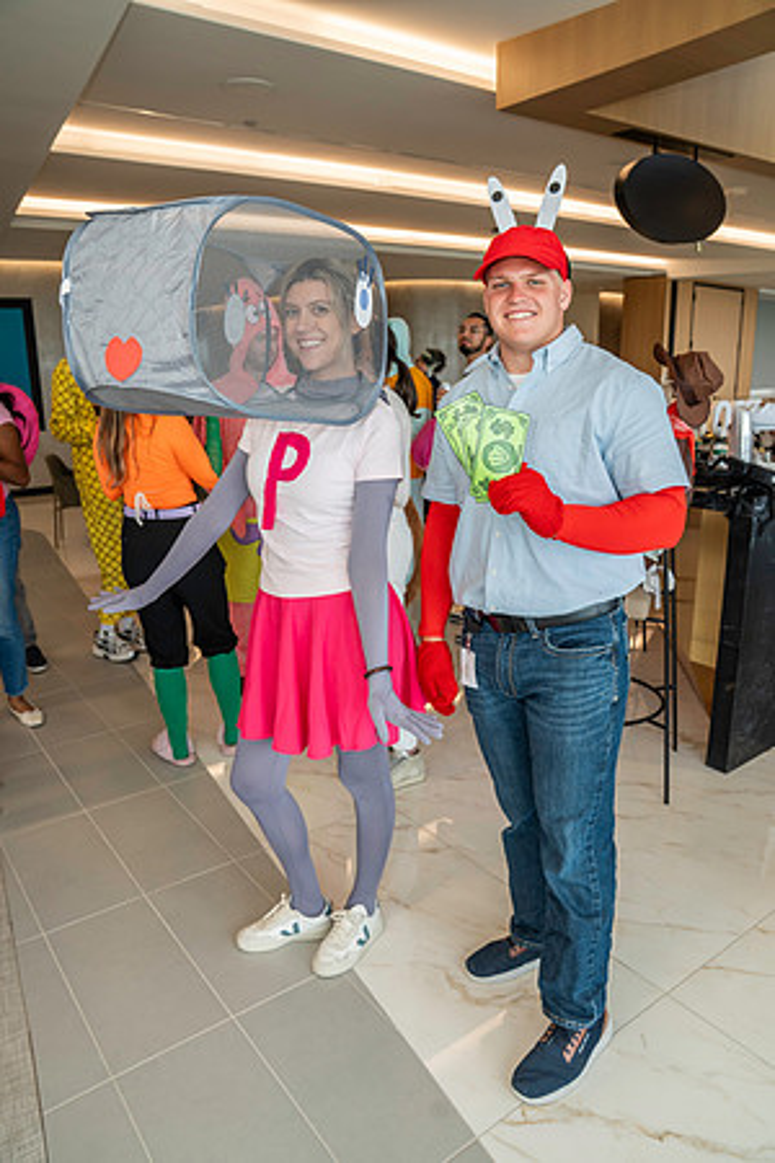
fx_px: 807
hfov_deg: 51.3
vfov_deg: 71.5
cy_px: 582
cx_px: 388
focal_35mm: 25
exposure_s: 1/160
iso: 640
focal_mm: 25
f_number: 4.5
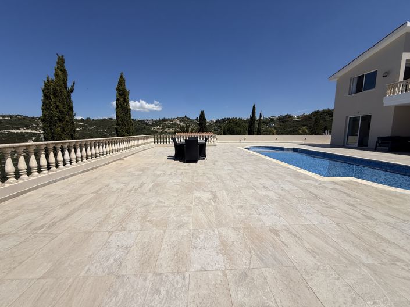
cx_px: 205
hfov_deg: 102.1
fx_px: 166
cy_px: 154
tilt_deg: -6.0
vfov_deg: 85.6
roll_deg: -0.8
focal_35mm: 14
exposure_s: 1/6173
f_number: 2.2
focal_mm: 2.22
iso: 50
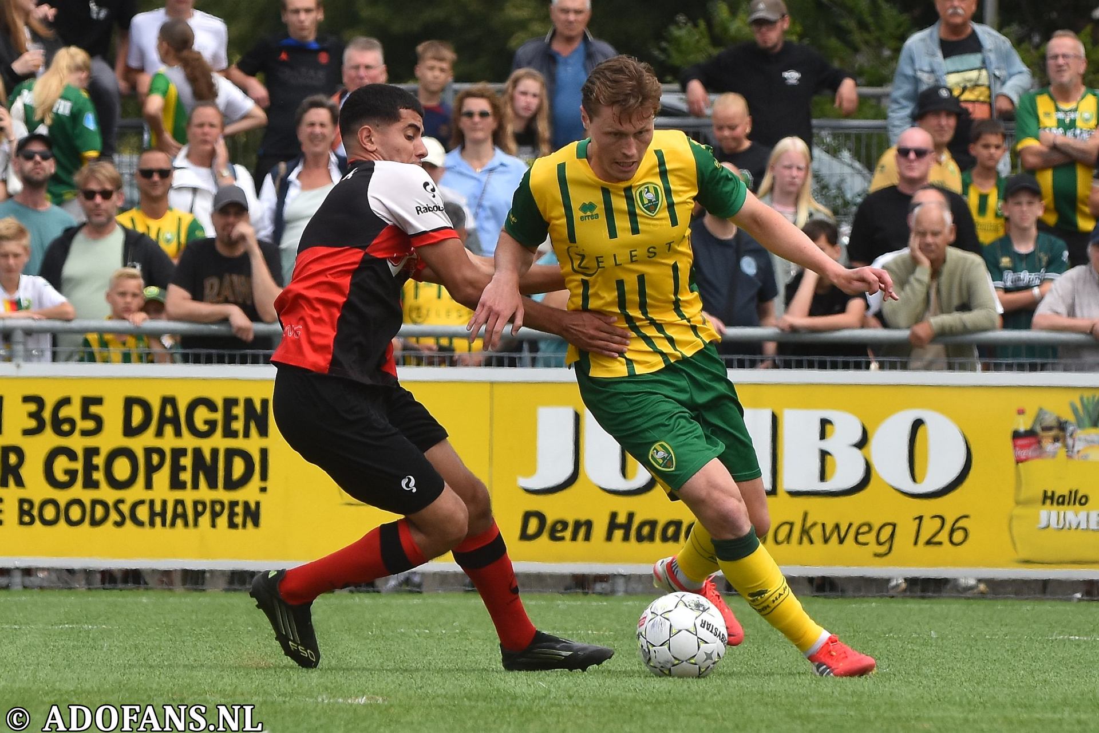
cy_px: 366
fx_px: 7326
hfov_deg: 8.6
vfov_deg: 5.7
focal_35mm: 240
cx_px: 550
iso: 250
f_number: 4.5
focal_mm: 160
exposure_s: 1/1600
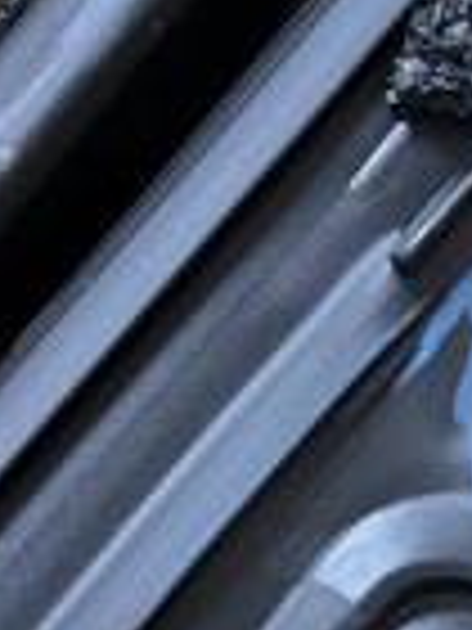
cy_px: 711
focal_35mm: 89
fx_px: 1618
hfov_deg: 16.3
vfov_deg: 20.8
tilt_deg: -66.5
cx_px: 474
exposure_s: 1/50
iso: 320
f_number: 1.6
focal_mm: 5.1
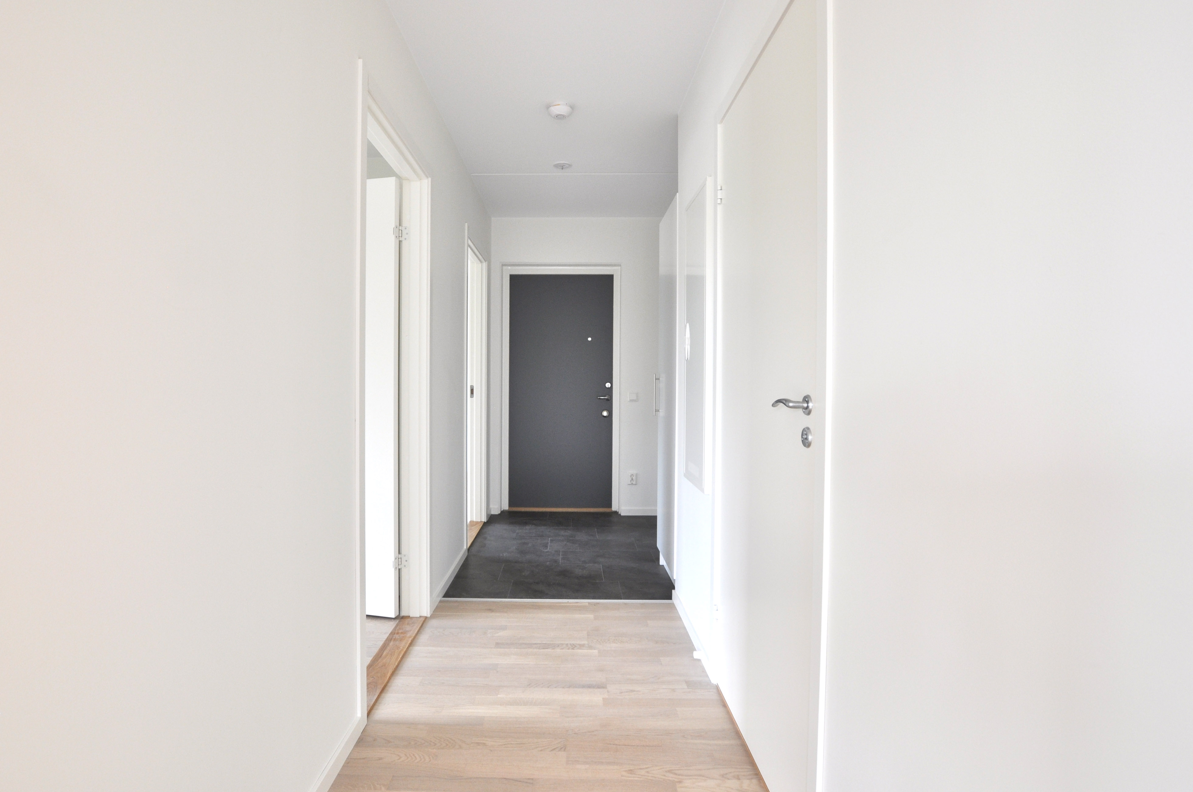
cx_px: 562
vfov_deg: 73.6
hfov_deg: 96.7
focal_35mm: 16
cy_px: 386
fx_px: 530
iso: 200
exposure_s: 1/10
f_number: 8
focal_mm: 10
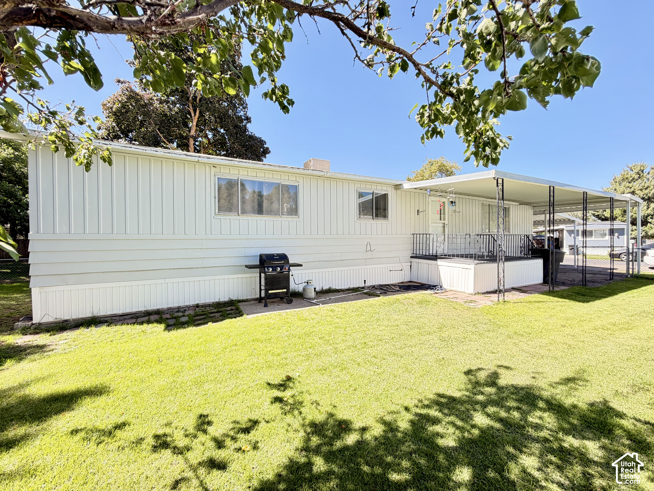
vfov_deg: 85.7
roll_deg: +0.5
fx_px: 265
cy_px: 246
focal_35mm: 14
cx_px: 327
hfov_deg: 102.1
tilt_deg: -0.8
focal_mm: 2.22
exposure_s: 1/133
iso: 40
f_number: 2.2
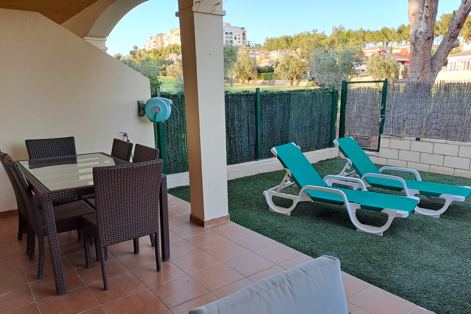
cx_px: 236
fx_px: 353
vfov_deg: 47.7
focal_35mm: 27
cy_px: 183
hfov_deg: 67.4
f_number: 1.8
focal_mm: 4.65
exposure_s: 1/120
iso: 50
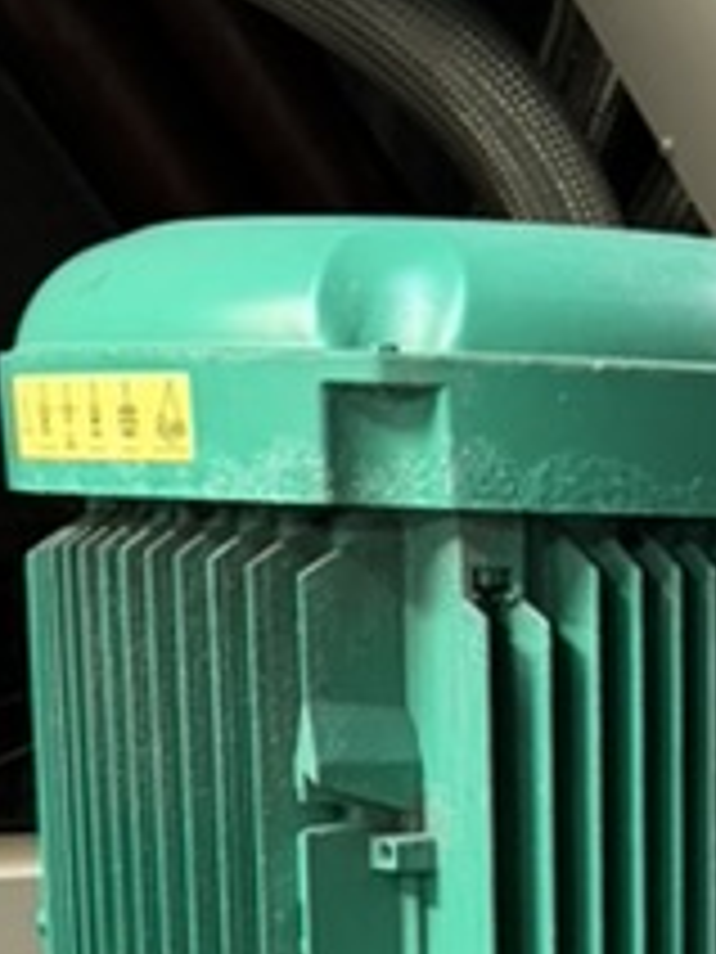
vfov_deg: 16.0
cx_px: 982
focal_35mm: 116
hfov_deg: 12.3
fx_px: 3199
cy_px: 1282
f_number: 1.78
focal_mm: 6.76
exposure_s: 1/50
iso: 320
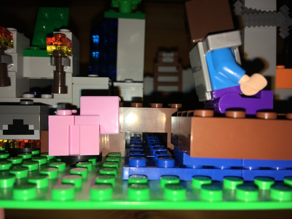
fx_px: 245
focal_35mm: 29
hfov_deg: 61.7
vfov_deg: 48.2
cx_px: 146
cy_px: 110
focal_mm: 4.15
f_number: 2.2
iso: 25
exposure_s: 1/388
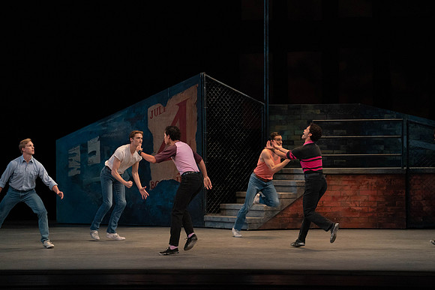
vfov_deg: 9.3
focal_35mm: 148
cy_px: 145
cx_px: 218
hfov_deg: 13.9
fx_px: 1789
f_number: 4.5
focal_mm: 148
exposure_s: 1/400
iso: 3200
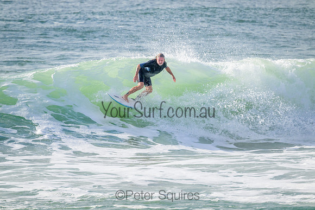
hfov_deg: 2.6
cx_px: 158
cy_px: 105
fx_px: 7001
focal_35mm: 800
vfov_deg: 1.7
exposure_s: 1/2000
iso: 900
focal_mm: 800
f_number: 11
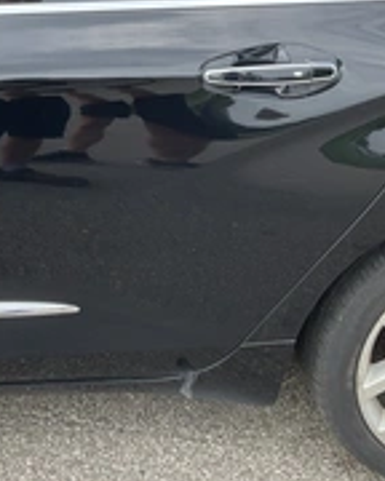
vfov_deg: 29.3
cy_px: 88
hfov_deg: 23.9
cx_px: 88
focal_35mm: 63
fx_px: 897
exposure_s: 1/289
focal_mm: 3
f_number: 1.8
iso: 25
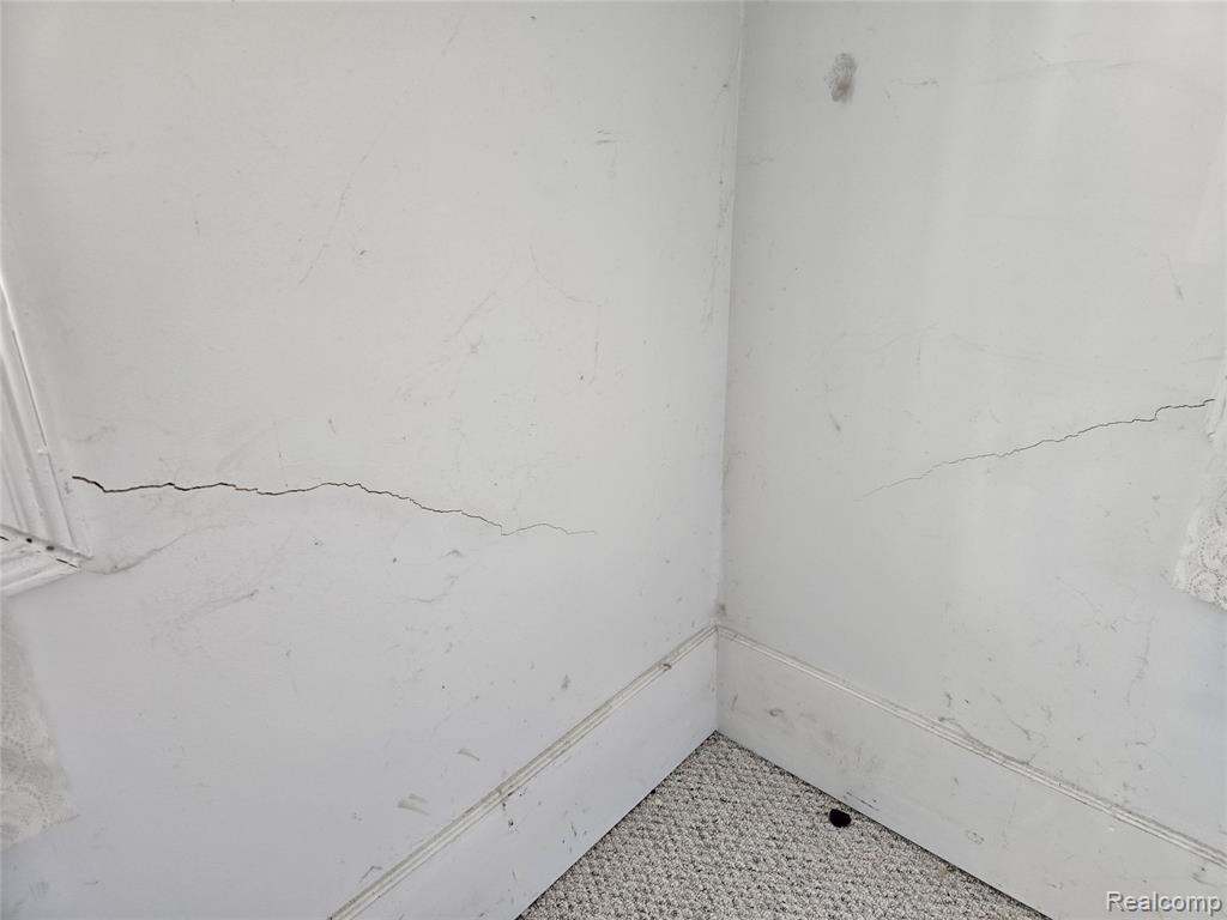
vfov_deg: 58.9
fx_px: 815
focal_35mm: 23
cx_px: 614
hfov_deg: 73.9
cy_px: 460
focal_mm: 6.3
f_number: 1.7
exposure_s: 1/120
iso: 160
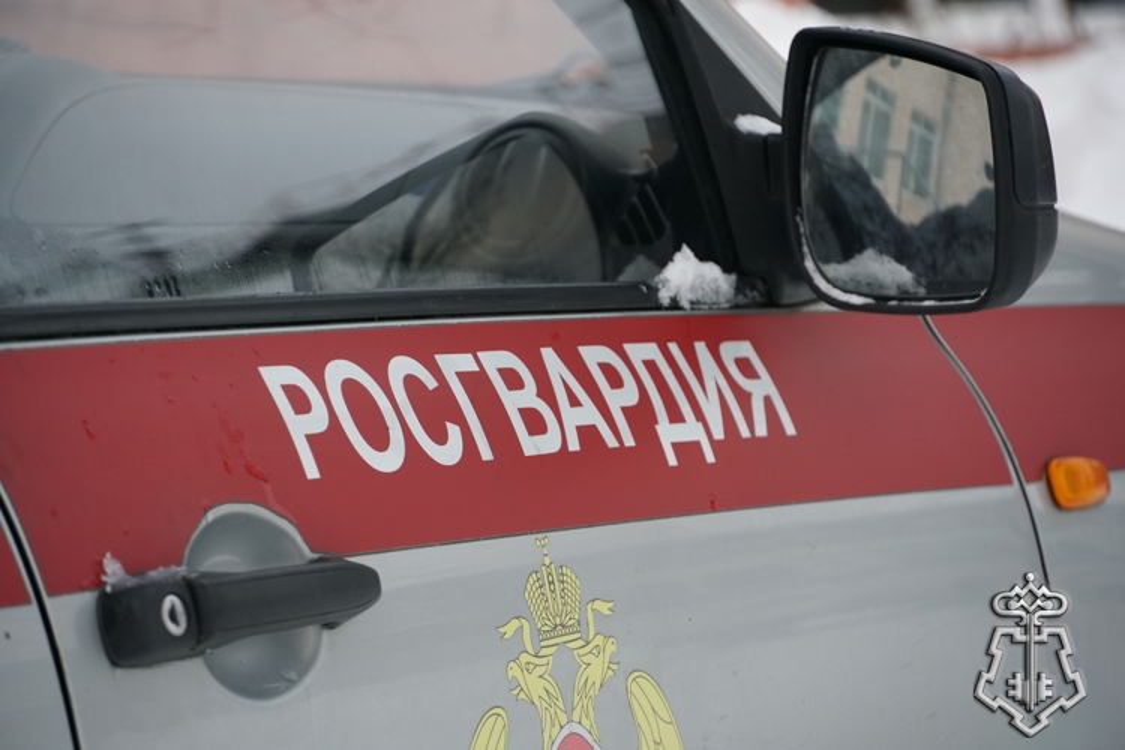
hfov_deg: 12.0
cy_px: 375
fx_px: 5343
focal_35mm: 171
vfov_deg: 8.0
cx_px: 562
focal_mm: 114
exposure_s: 1/200
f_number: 5.6
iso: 800
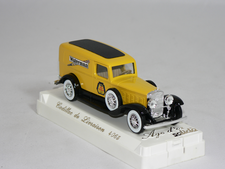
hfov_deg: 16.6
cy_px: 84
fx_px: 773
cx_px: 112
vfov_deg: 12.5
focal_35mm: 119
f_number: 3.2
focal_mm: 19.9
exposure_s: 1/60
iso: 80
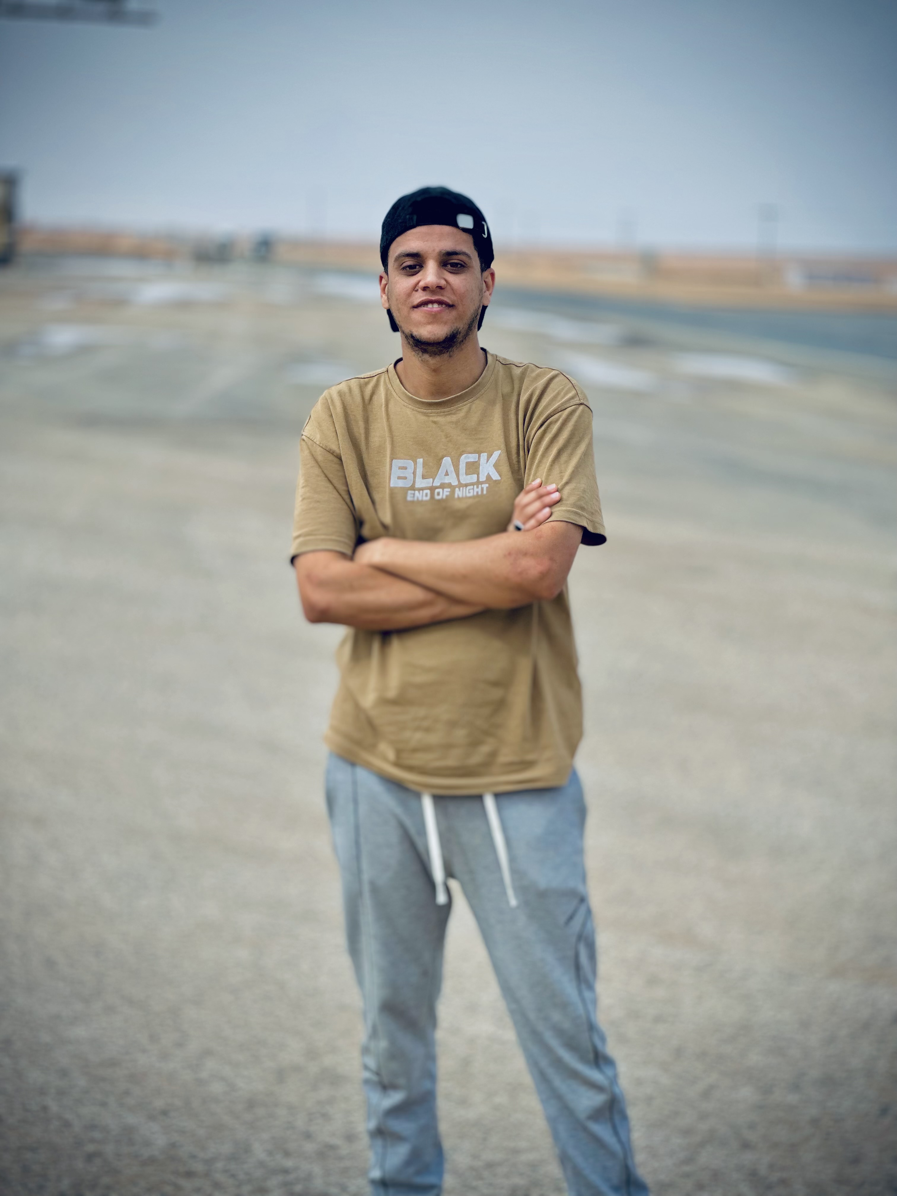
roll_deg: -3.3
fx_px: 2660
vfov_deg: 25.3
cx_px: 448
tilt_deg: -5.8
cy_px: 598
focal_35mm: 77
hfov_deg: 19.1
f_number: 2.8
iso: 32
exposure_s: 1/911
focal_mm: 9
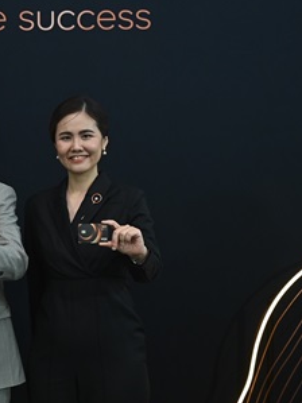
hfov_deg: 14.2
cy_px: 196
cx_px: -117
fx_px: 1152
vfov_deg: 19.8
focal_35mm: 99
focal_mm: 44
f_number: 4
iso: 1600
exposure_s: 1/200
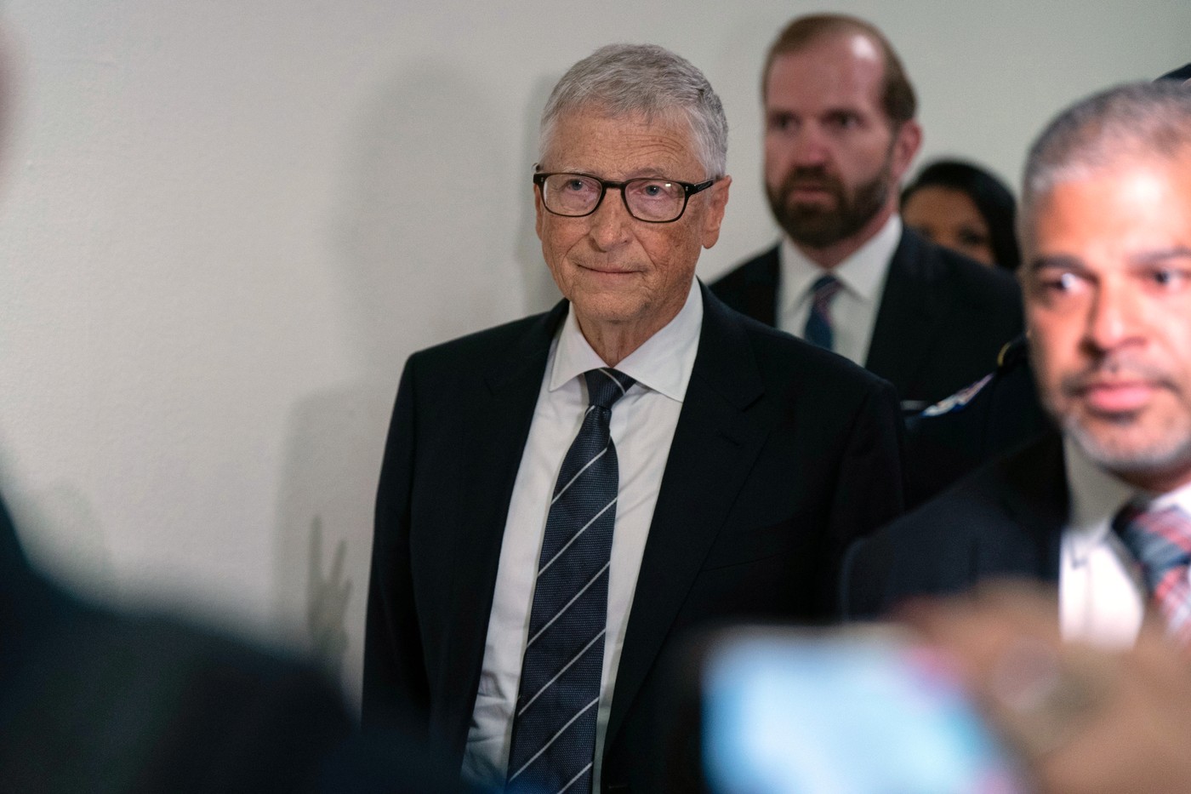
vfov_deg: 13.2
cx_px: 596
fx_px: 3440
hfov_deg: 19.6
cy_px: 397
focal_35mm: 104
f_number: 3.2
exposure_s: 1/320
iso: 2500
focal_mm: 104
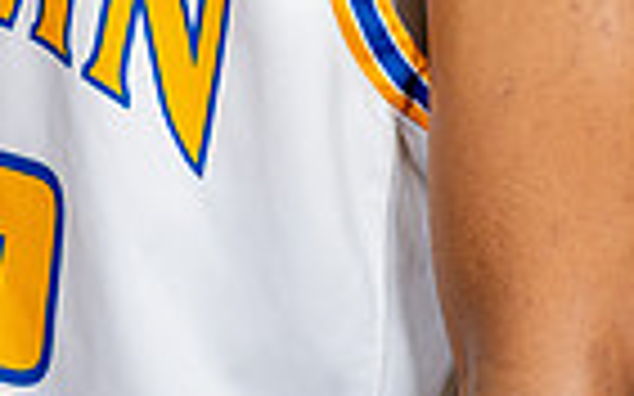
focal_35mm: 214
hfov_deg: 9.8
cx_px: 63
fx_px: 3696
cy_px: -540
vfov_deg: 5.9
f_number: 4
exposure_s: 1/250
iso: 160
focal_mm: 66
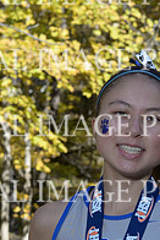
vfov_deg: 13.7
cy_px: 224
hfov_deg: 9.3
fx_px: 985
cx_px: 133
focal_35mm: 148
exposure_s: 1/200
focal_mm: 50
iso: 125
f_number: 6.3
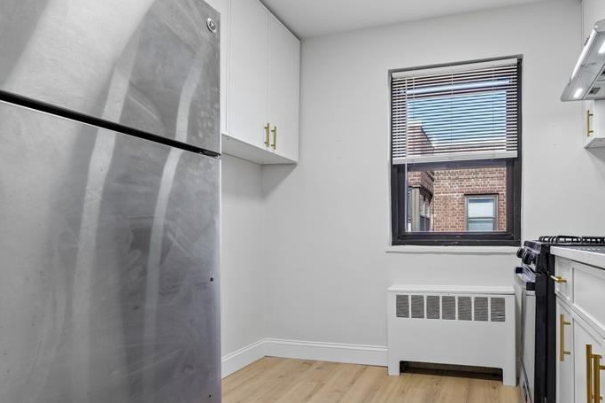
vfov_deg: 59.4
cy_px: 219
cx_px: 399
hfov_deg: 78.8
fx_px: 353
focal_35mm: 21
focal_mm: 14
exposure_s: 1/25
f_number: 8
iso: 250
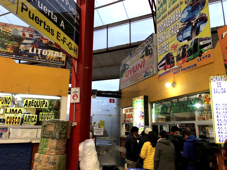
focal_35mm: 28
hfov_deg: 63.4
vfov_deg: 49.7
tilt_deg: +13.5
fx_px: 184
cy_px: 85
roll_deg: -1.3
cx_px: 114
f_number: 1.8
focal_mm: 3.99
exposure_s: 1/20
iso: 40
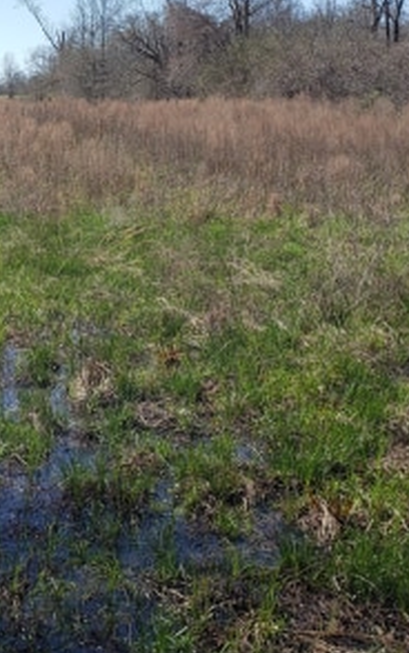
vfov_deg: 33.1
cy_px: 133
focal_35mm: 60
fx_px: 1069
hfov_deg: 21.1
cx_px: 33
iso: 50
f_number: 2.4
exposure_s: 1/1209
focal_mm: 4.3
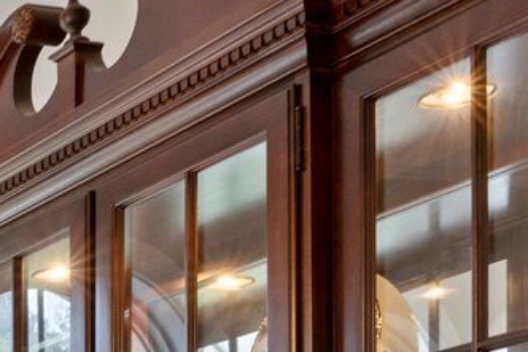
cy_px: 716
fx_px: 1539
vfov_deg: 11.6
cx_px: -635
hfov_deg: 14.7
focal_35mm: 105
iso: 400
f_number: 7.1
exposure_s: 1/6
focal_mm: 17
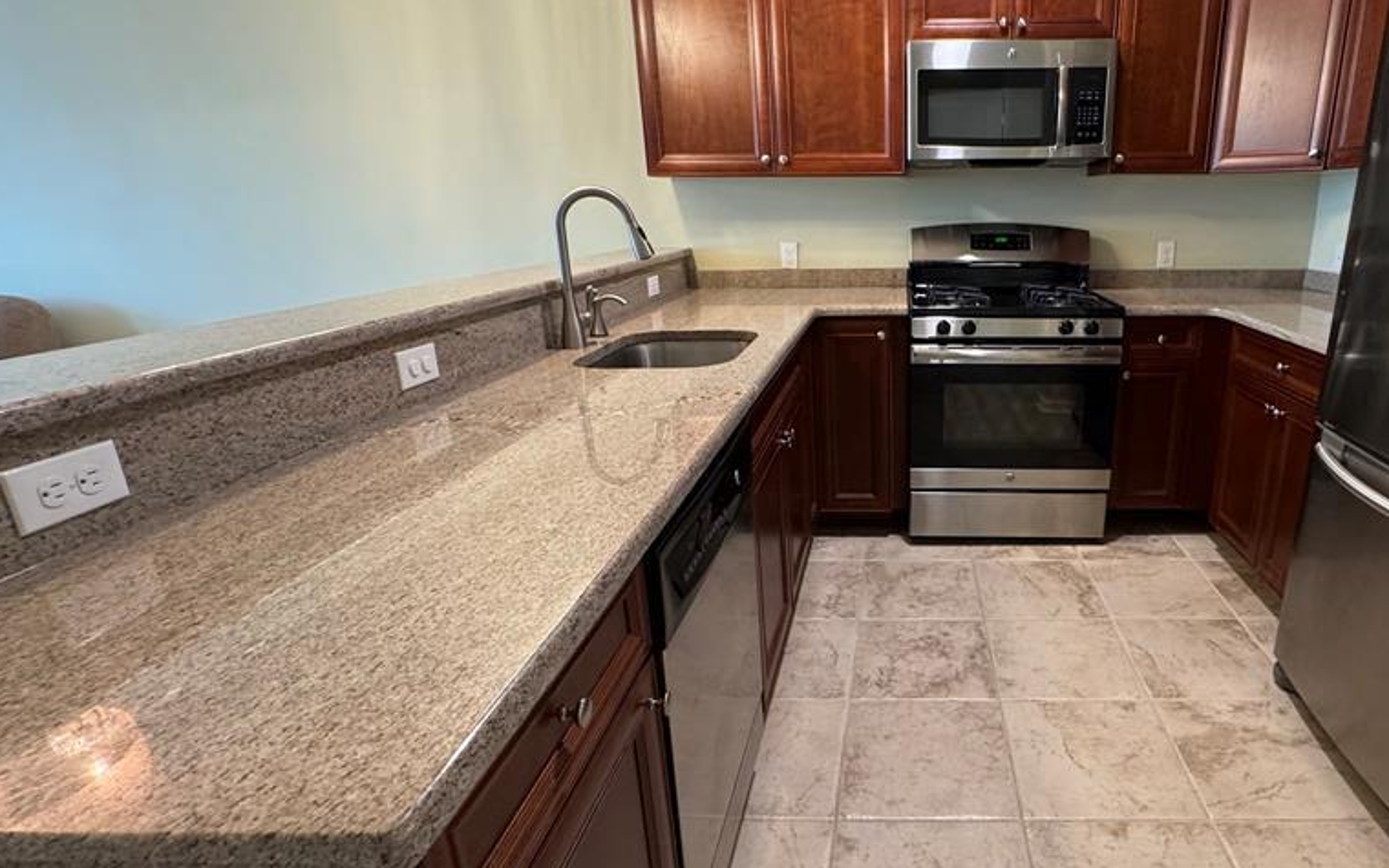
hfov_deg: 82.8
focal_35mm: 20
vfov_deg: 59.7
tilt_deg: -17.2
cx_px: 899
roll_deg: +0.5
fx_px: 757
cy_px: 435
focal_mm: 2.22
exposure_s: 1/60
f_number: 2.2
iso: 400
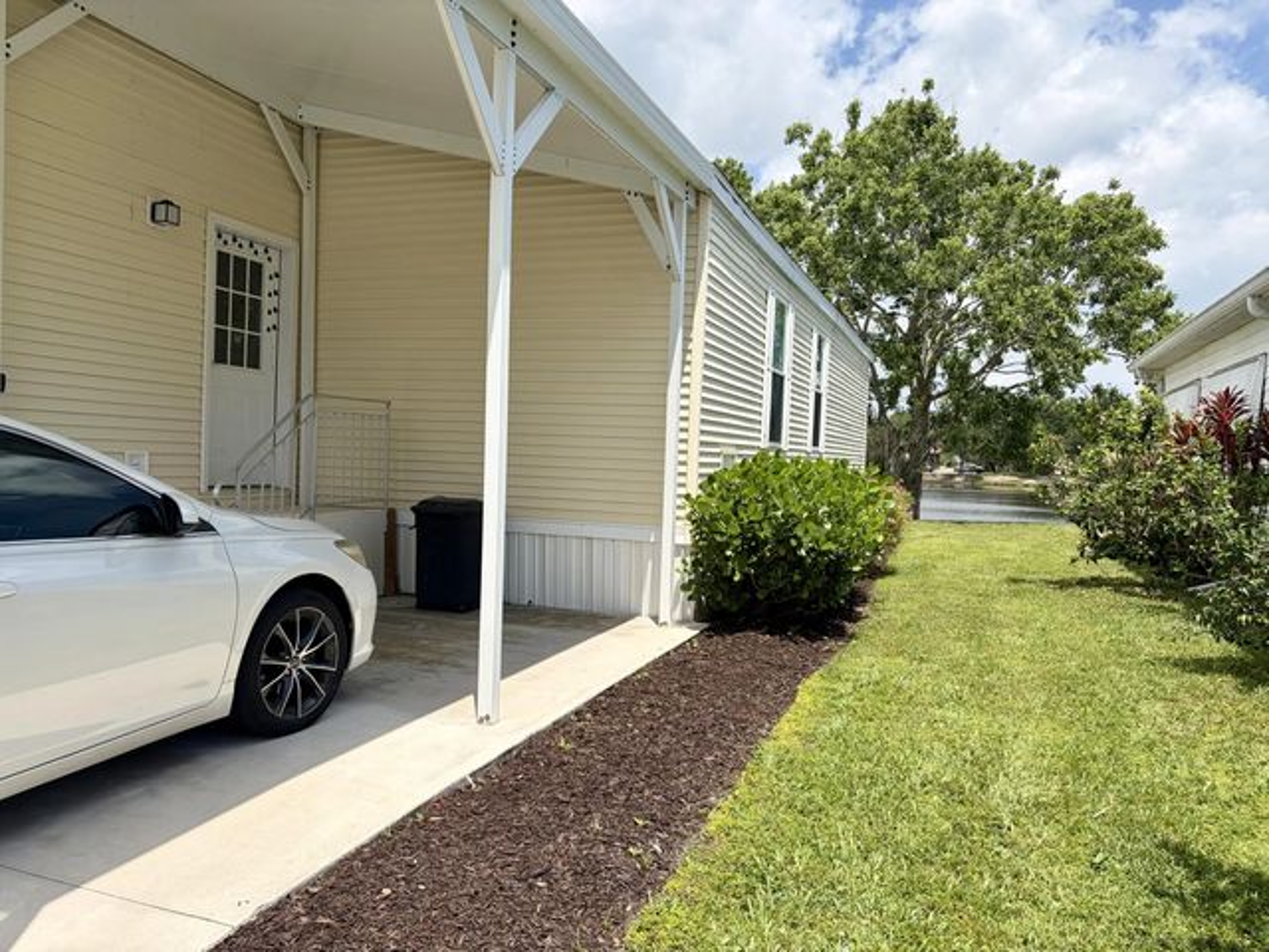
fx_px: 953
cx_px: 634
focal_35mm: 26
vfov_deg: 53.1
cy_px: 476
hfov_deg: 67.3
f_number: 1.6
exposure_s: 1/3623
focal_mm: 5.96
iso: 50
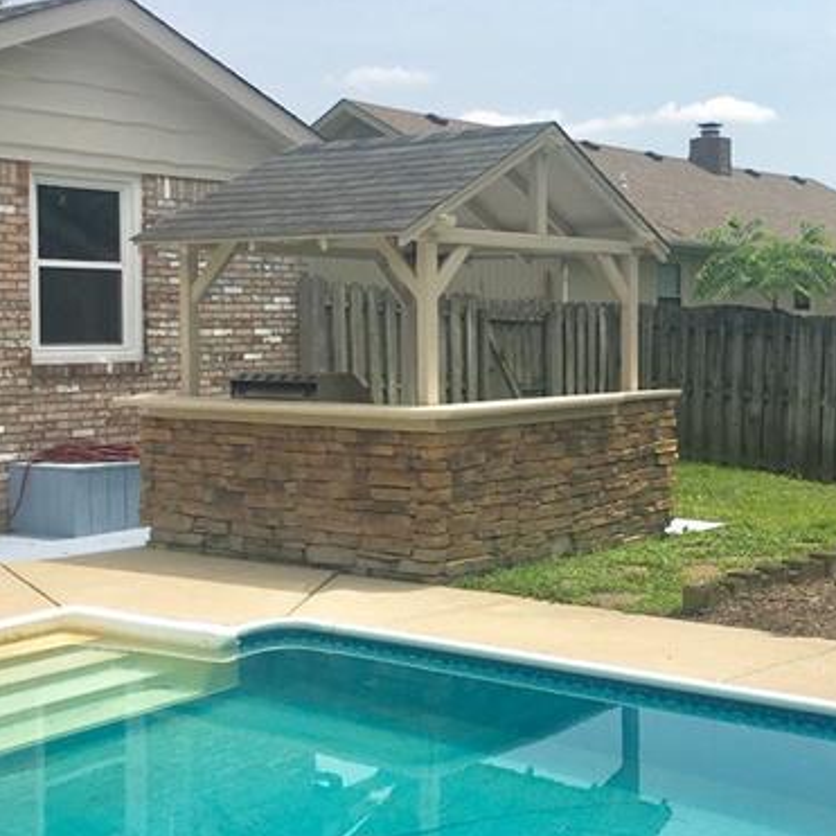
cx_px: 608
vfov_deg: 32.2
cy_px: 372
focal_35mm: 53
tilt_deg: -1.8
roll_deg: -0.2
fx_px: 1448
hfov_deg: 31.7
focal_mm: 4.15
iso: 25
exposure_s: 1/2564
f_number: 2.2
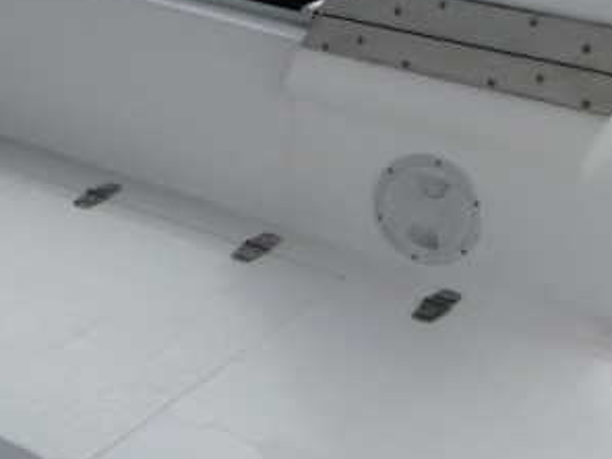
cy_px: 176
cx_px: -85
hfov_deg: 22.6
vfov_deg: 18.2
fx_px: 1432
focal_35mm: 81
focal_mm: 5.3
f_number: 6.4
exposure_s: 1/640
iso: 125
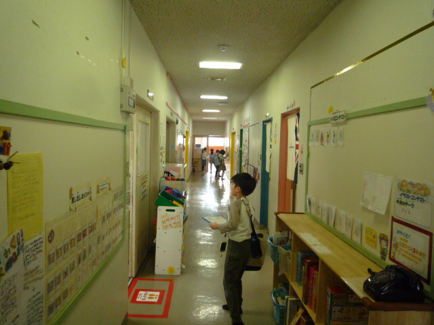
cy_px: 162
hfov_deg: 69.4
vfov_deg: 54.9
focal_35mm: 25
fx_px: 313
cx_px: 217
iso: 400
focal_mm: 4.4
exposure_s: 1/60
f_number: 2.8
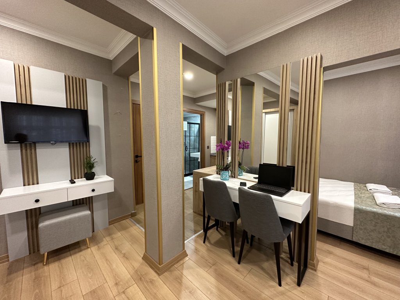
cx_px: 200
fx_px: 162
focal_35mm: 14
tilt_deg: -5.1
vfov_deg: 85.7
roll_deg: -0.3
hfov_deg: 102.1
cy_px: 150
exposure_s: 1/50
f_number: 2.2
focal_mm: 2.22
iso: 400
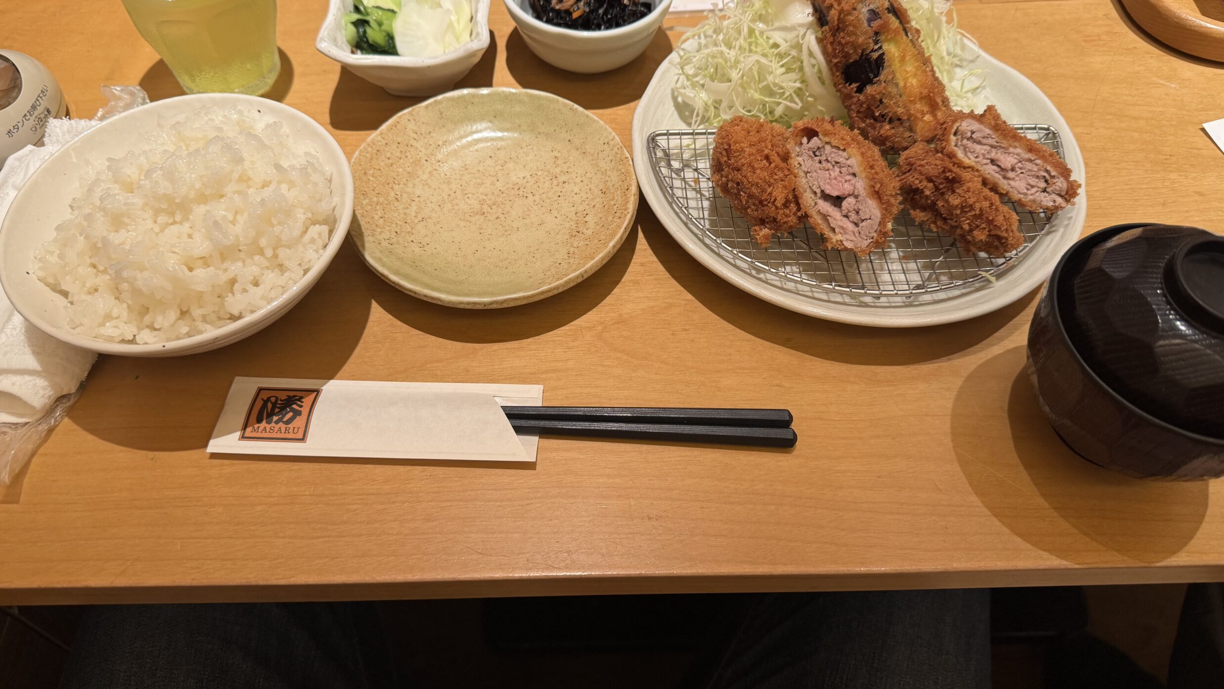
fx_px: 876
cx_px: 601
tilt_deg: -53.0
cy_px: 310
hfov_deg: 69.8
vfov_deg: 42.9
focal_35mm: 27
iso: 160
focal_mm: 6.76
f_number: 1.78
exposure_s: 1/50
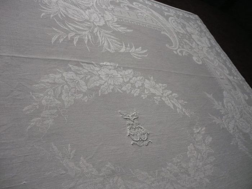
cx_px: 126
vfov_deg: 40.7
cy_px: 94
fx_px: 255
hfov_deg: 52.7
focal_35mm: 35
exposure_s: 1/800
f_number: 2.8
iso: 400
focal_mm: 5.8
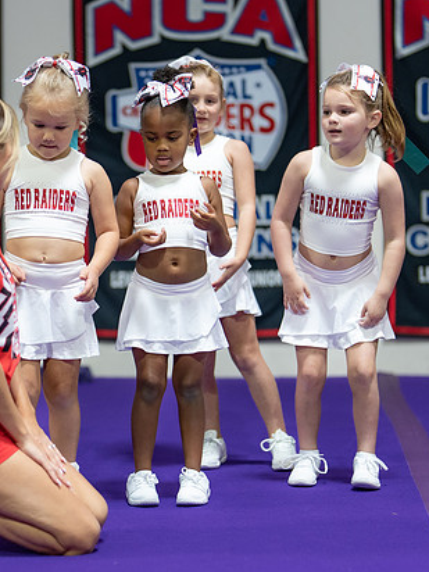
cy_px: 289
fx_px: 1867
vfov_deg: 17.4
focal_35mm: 113
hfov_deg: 13.1
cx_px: 135
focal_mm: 50
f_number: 1.2
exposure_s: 1/320
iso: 800
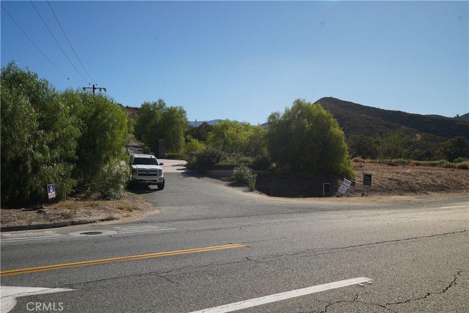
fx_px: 417
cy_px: 156
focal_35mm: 32
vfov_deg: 41.1
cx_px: 234
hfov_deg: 58.7
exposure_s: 1/100
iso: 100
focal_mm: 32
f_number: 8
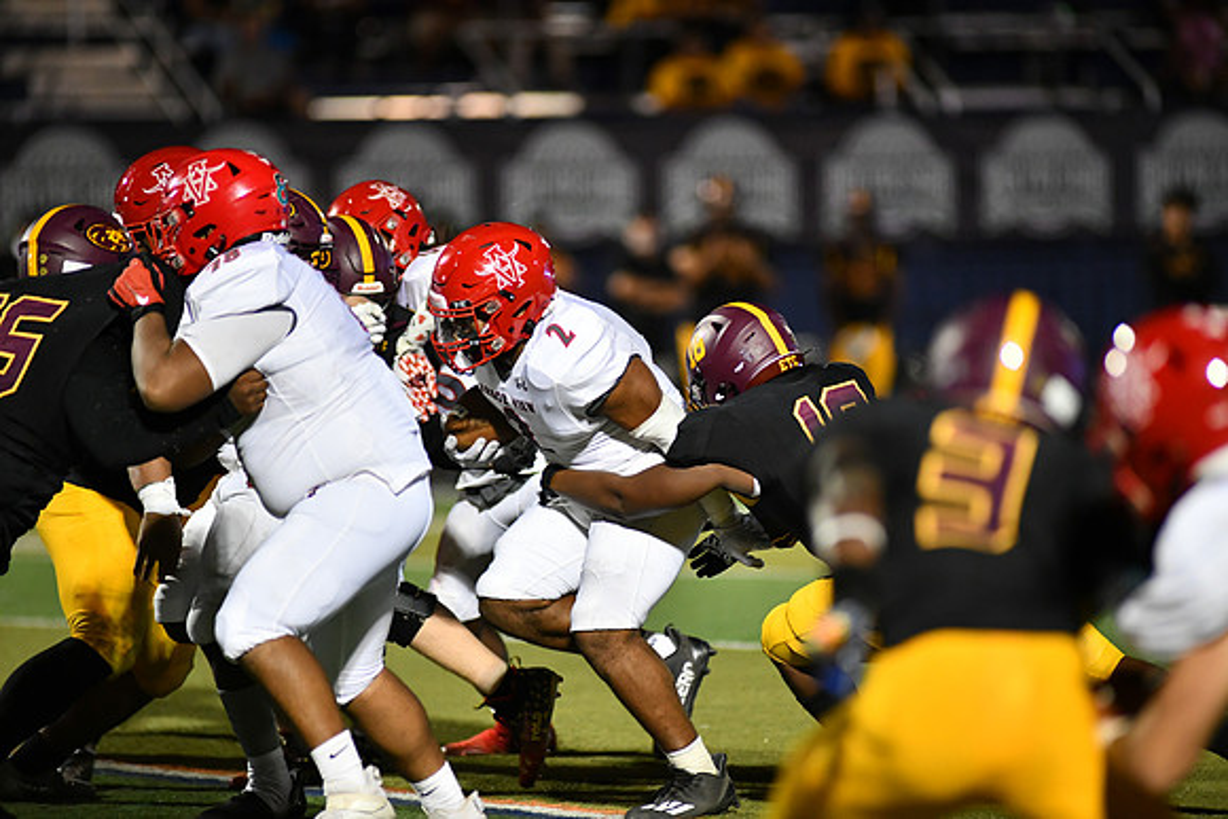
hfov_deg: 6.9
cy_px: 410
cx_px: 614
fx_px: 10235
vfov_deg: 4.6
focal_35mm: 300
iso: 3600
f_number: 2.8
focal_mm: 300
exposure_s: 1/1000
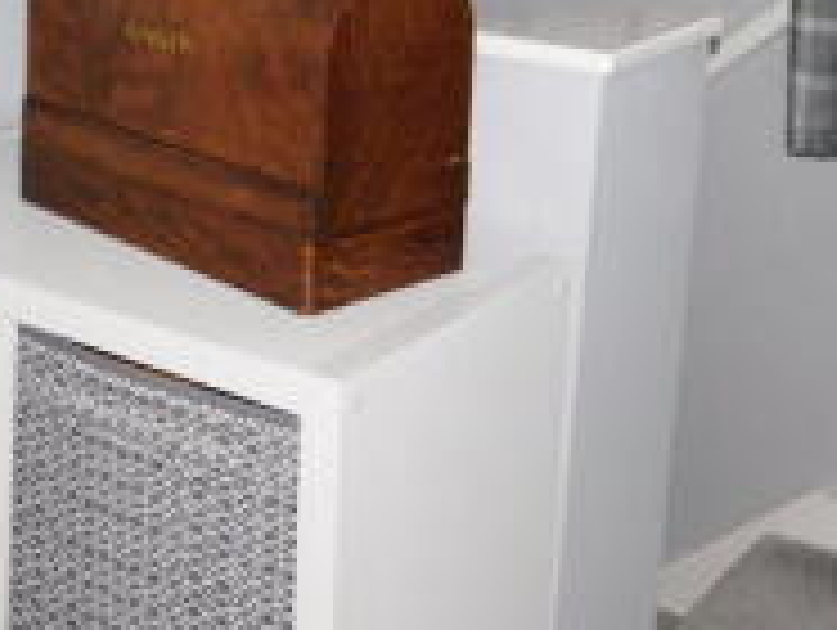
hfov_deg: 26.7
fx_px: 1743
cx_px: 241
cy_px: -43
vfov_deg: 19.7
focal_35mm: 72
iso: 200
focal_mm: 4
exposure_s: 1/30
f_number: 3
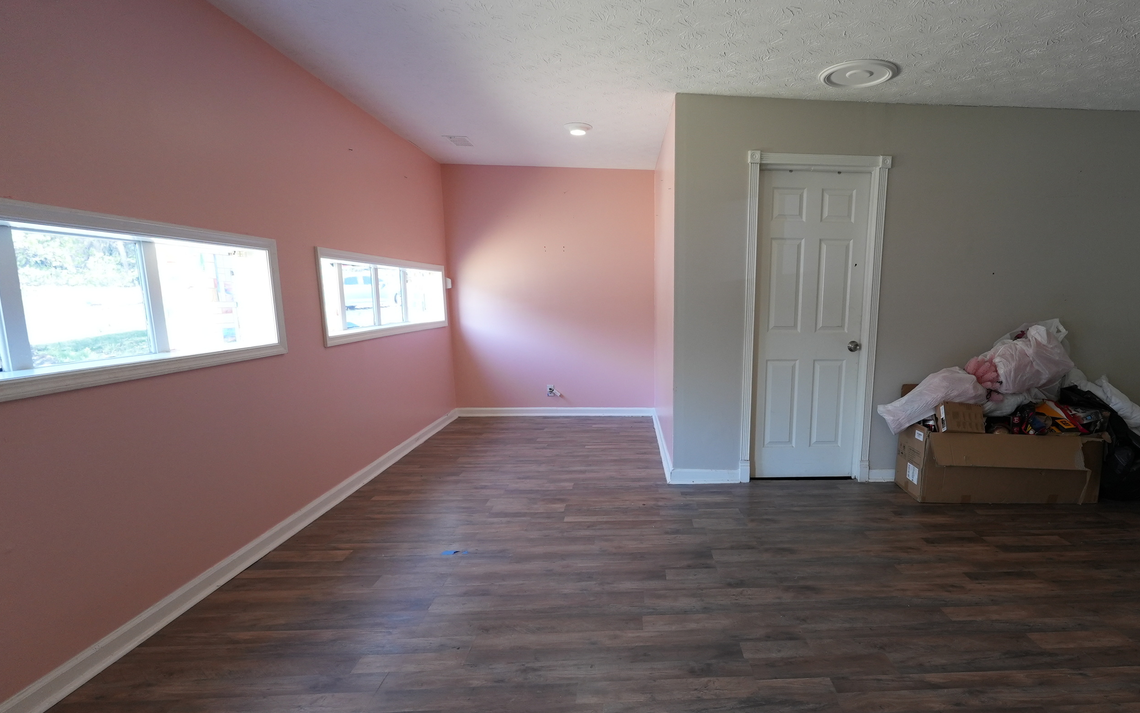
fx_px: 621
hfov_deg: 84.1
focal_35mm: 20
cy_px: 408
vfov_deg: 59.4
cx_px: 679
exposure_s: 1/160
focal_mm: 16
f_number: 4
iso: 2000
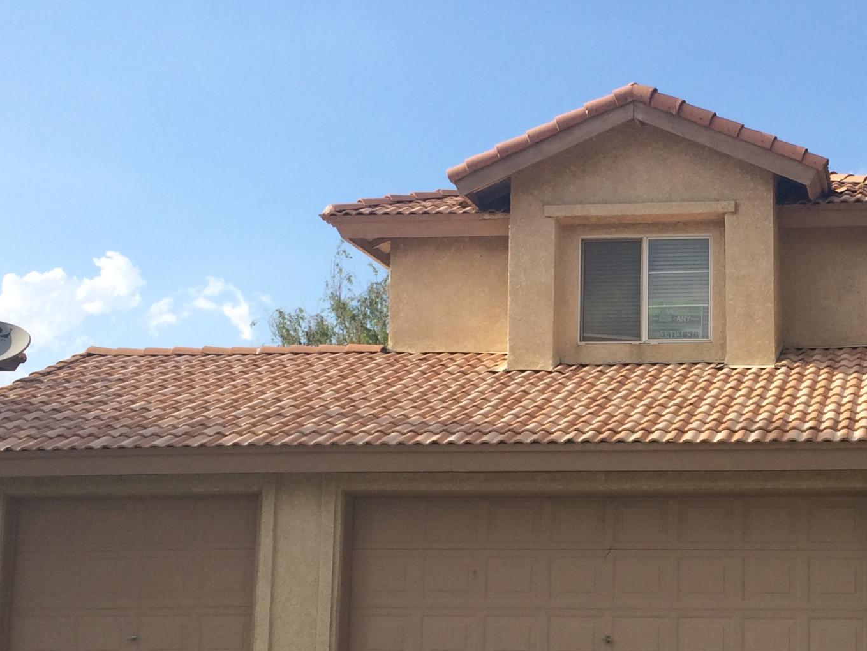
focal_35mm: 64
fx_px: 1603
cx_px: 732
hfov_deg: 29.4
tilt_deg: +9.8
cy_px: 411
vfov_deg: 22.9
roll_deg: +1.3
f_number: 2.2
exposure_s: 1/1580
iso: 32
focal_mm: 4.15
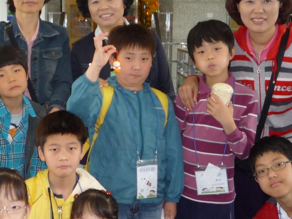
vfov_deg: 20.2
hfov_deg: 26.4
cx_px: 82
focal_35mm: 73
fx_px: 616
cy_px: 119
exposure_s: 1/30
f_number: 3.3
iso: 160
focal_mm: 5.2
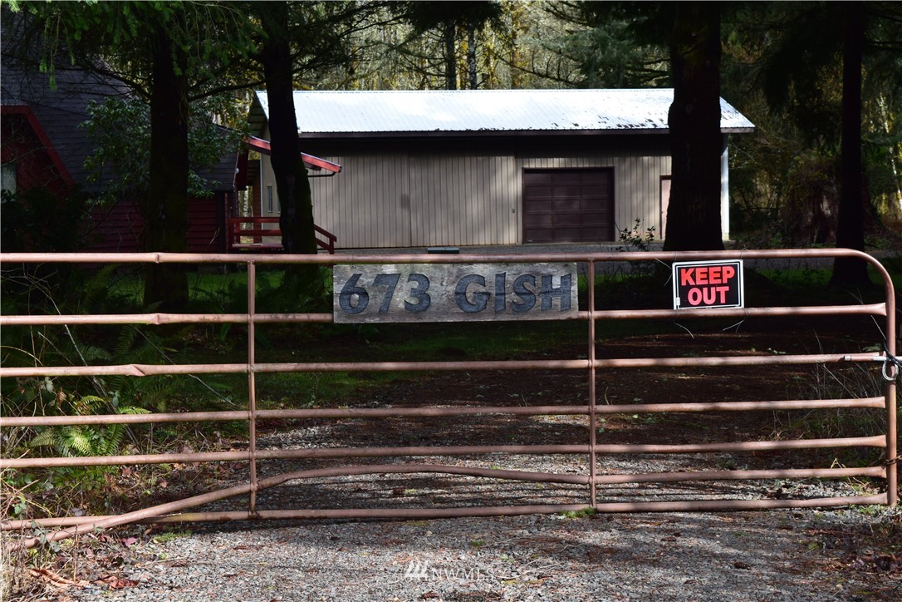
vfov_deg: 16.6
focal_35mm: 82
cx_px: 451
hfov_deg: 24.6
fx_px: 2067
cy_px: 301
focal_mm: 55
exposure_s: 1/250
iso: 400
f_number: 10
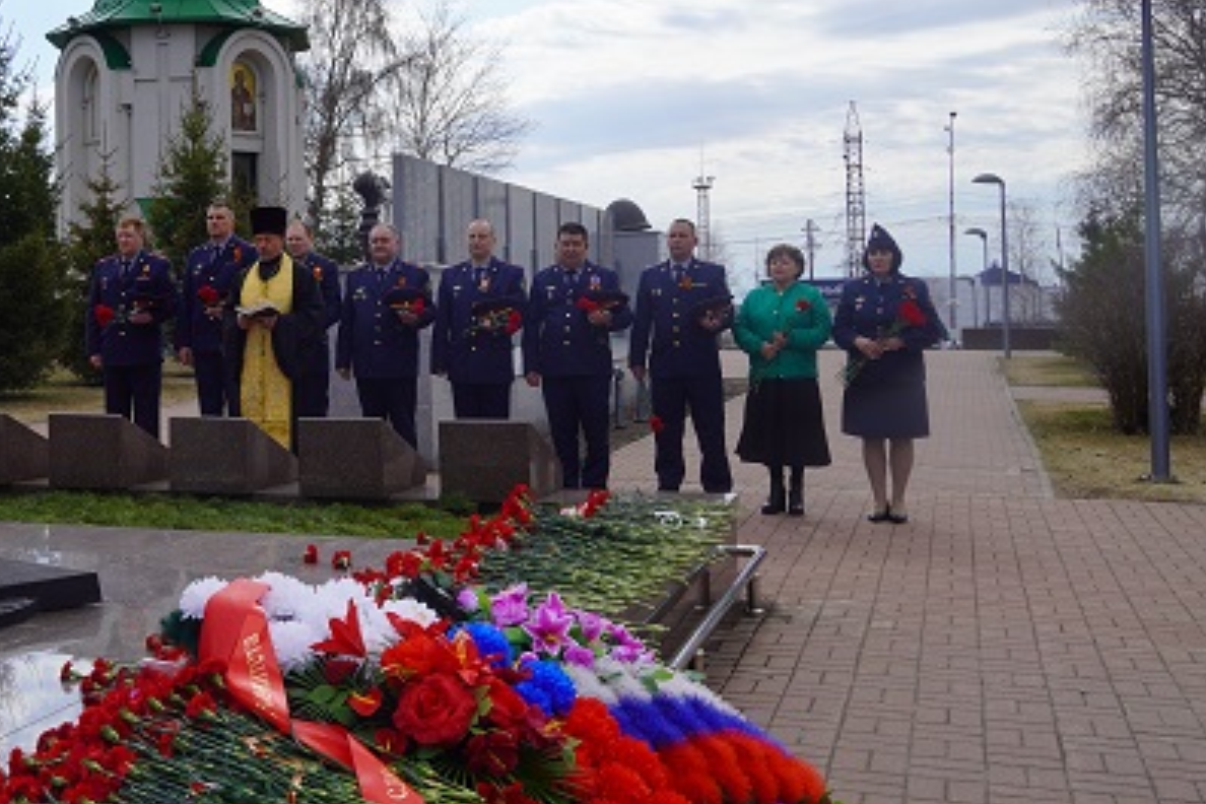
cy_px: 234
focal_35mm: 48
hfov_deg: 40.2
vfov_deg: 27.9
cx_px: 314
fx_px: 1600
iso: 100
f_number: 10
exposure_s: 1/250
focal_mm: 21
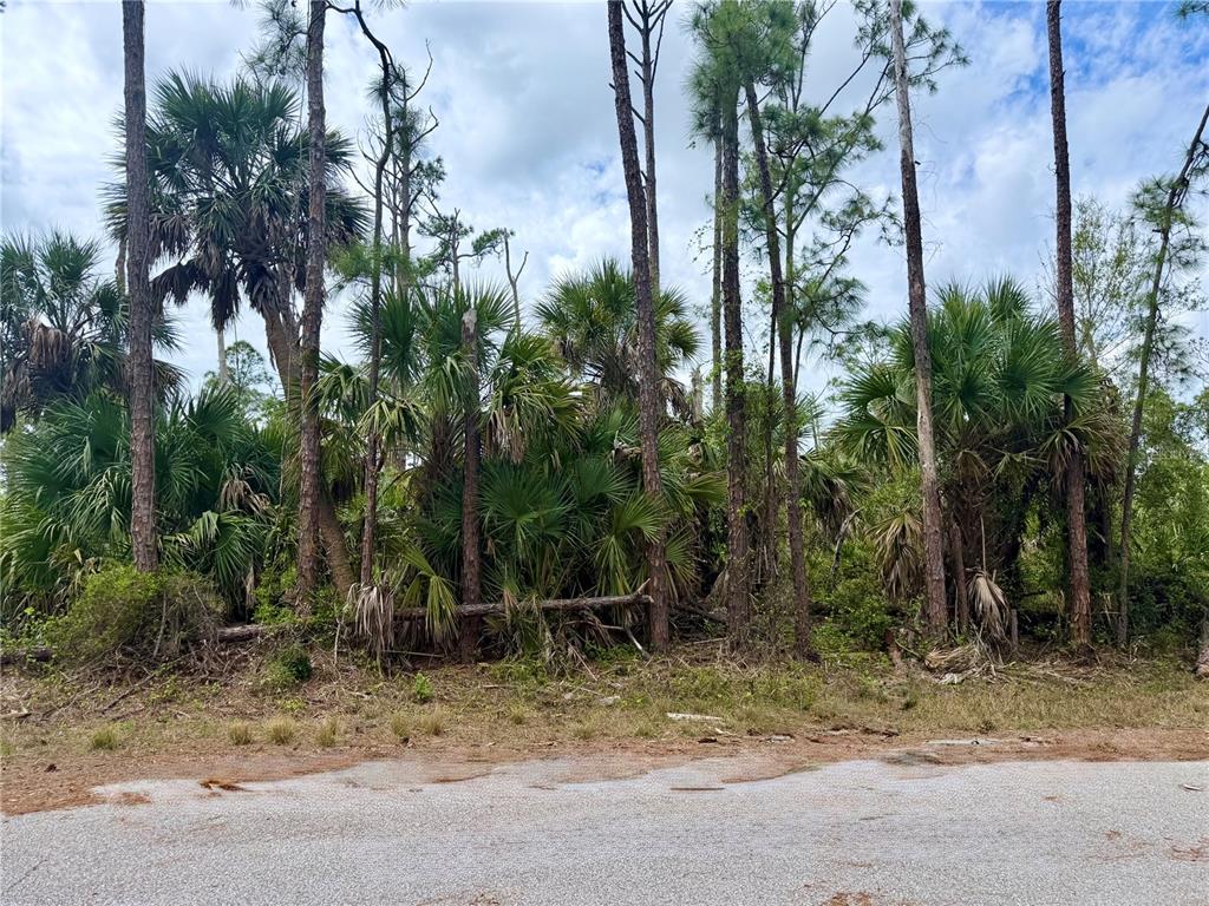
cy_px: 453
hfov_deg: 71.6
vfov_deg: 56.8
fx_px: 838
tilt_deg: +7.1
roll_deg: -0.3
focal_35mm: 24
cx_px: 604
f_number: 1.78
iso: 80
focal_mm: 6.76
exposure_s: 1/4975
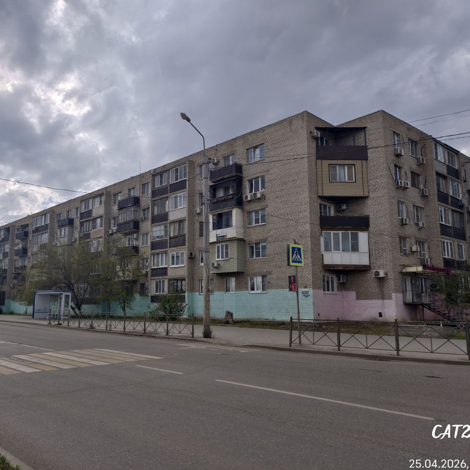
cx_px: 188
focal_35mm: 28
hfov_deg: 56.9
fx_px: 430
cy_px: 242
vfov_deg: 57.3
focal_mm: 6.54
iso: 72
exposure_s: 1/4484
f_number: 1.57
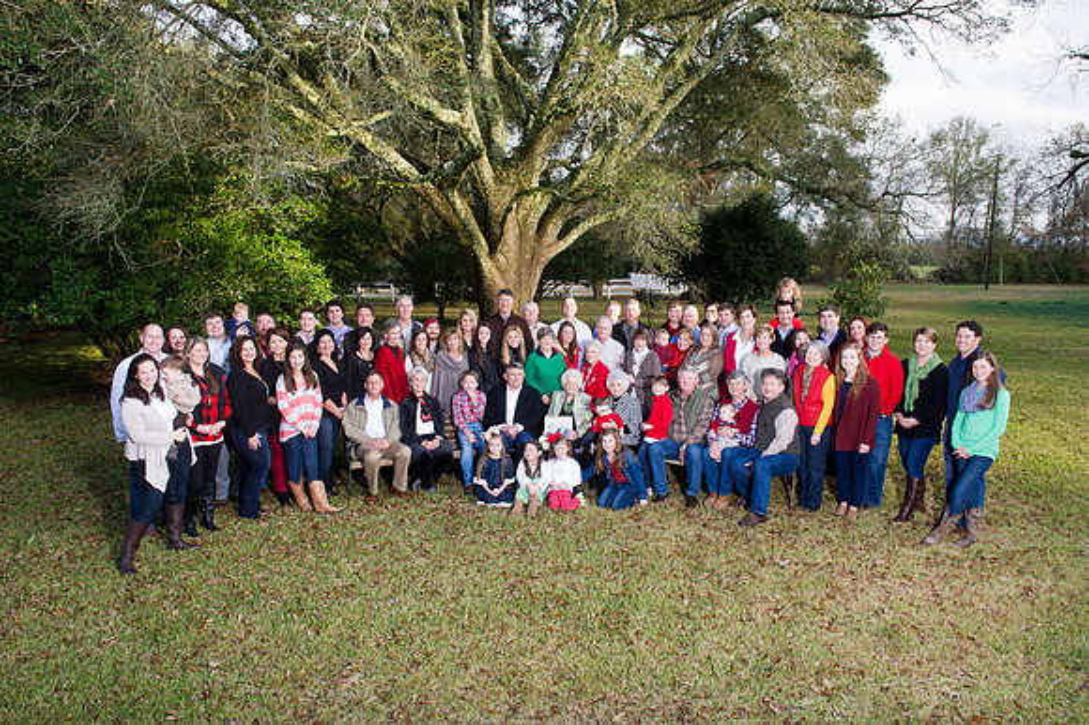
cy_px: 362
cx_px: 544
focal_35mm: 24
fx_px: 726
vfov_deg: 53.1
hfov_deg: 73.8
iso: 1000
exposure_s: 1/250
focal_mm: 24
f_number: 8
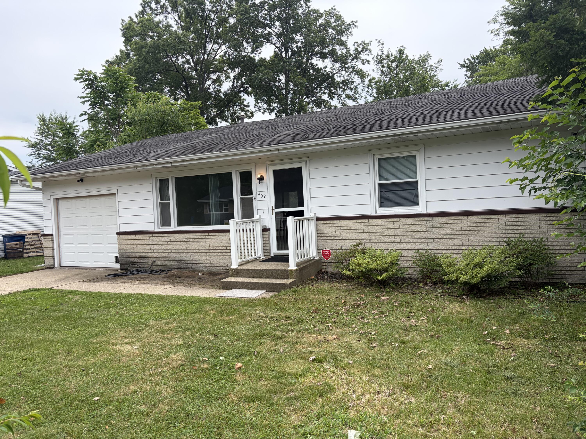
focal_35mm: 26
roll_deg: +2.5
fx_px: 440
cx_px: 293
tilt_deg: -0.3
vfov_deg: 53.1
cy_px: 220
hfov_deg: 67.3
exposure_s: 1/1064
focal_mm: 5.96
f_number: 1.6
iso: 64
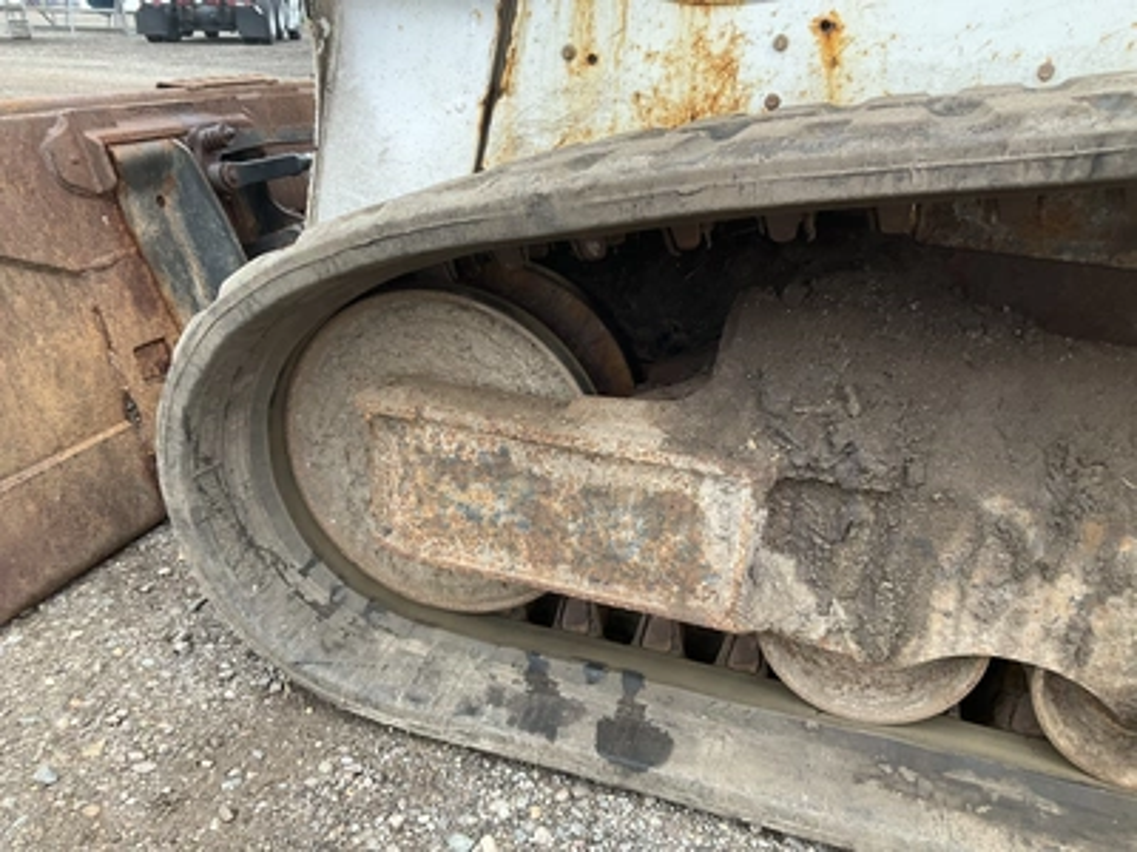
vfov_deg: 48.2
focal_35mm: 29
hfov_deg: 61.7
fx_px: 953
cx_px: 568
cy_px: 426
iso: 32
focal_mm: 3
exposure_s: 1/122
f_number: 1.8
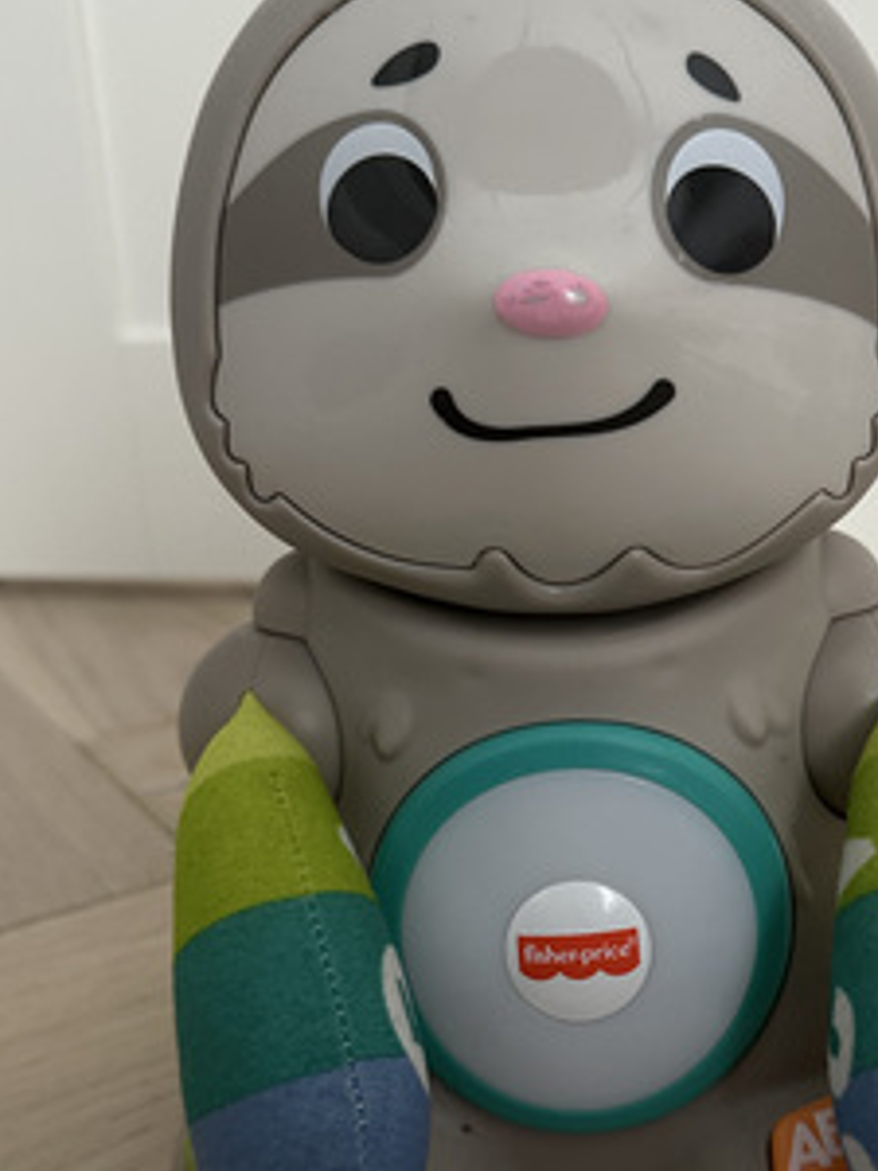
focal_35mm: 40
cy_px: 710
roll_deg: +1.8
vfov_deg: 46.5
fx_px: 1353
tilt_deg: -20.8
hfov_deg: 35.6
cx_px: 595
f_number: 1.78
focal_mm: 6.86
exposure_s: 1/60
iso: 400
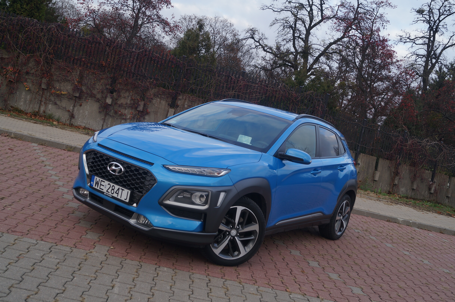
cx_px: 228
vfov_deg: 36.8
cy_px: 151
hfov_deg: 53.2
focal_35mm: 36
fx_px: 454
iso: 100
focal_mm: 24
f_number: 5.6
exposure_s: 1/125
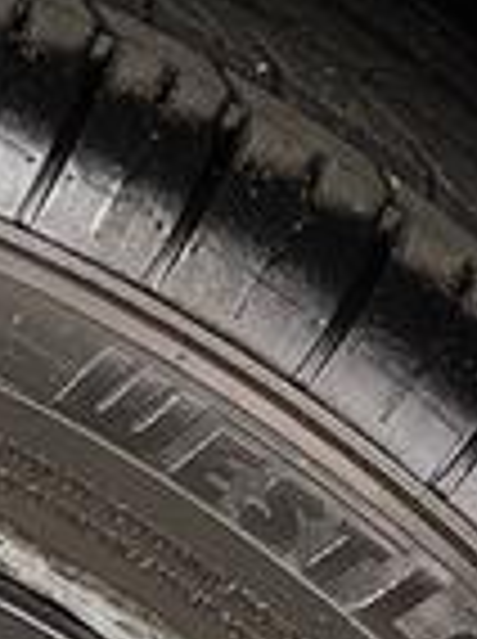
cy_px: 1516
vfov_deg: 3.0
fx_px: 11979
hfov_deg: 2.3
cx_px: -751
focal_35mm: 650
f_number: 5.6
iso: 100
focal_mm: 54.2
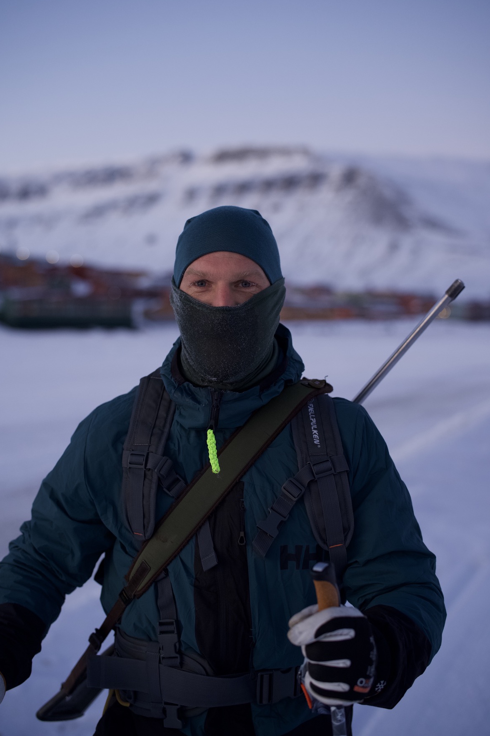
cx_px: 240
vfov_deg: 38.9
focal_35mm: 51
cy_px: 363
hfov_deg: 26.5
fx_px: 1042
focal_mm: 50
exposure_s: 1/800
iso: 1250
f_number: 2.2
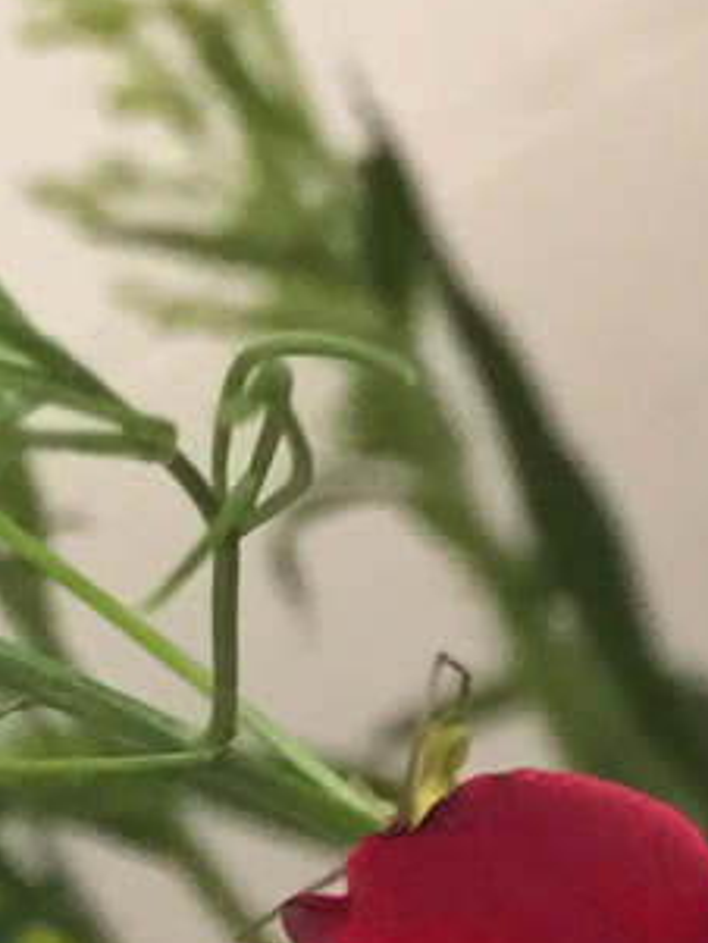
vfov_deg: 12.5
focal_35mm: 154
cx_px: 1826
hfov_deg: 8.6
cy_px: 1137
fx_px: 4197
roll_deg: +3.9
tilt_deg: -41.7
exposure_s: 1/15
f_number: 2.2
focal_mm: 4.15
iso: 125
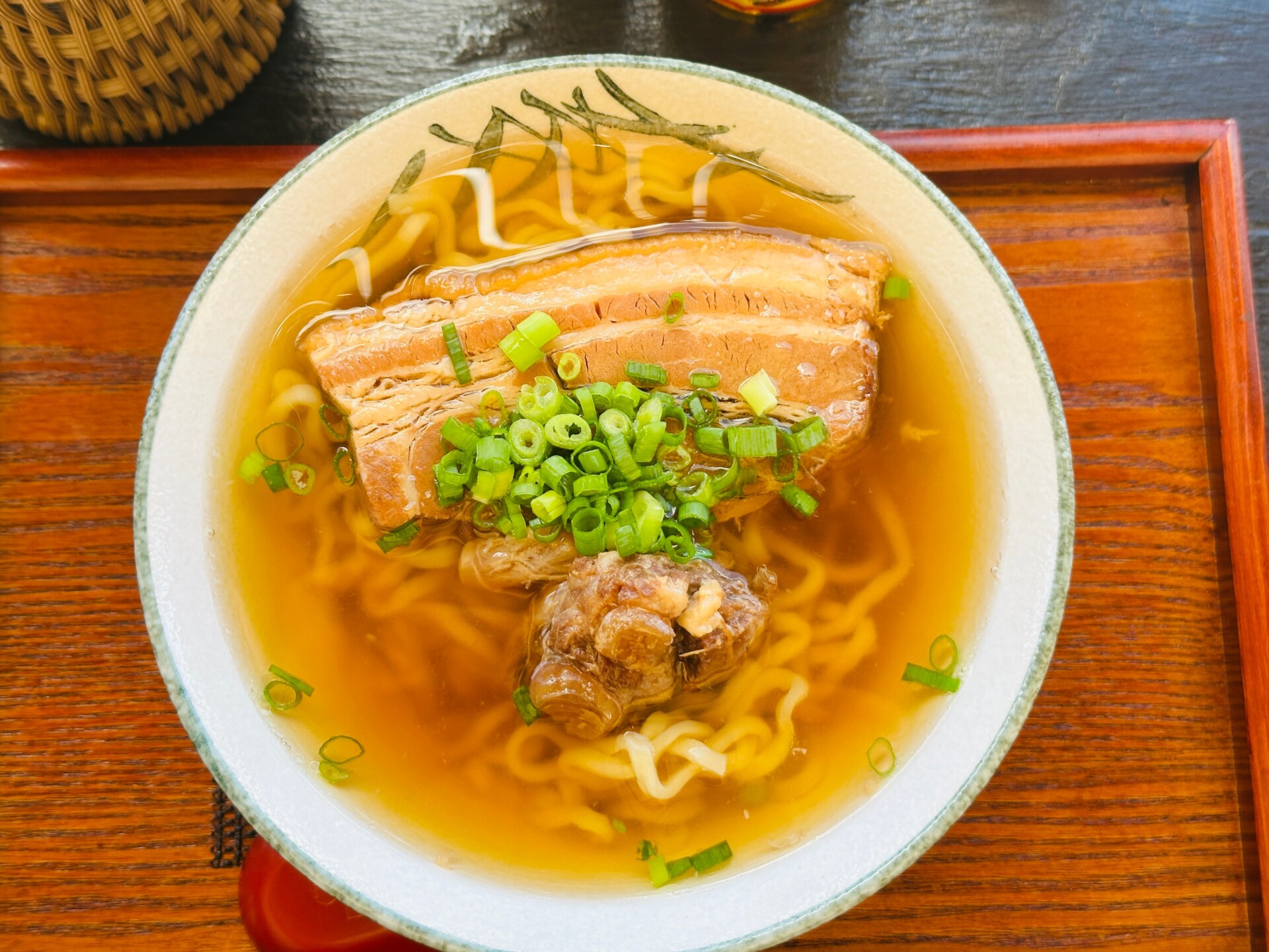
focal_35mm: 48
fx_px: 1760
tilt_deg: -80.3
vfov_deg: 30.3
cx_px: 634
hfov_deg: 39.7
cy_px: 476
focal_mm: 6.86
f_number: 1.78
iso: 64
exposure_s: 1/409
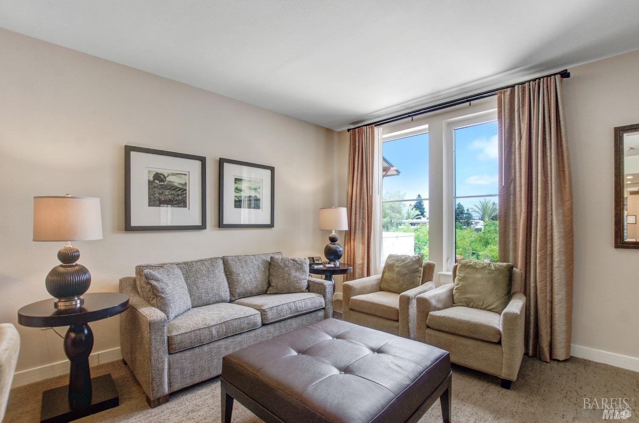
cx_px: 320
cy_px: 212
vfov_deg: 77.1
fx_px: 266
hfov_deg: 100.5
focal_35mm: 15
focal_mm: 10
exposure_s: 1/15
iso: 100
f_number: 7.1
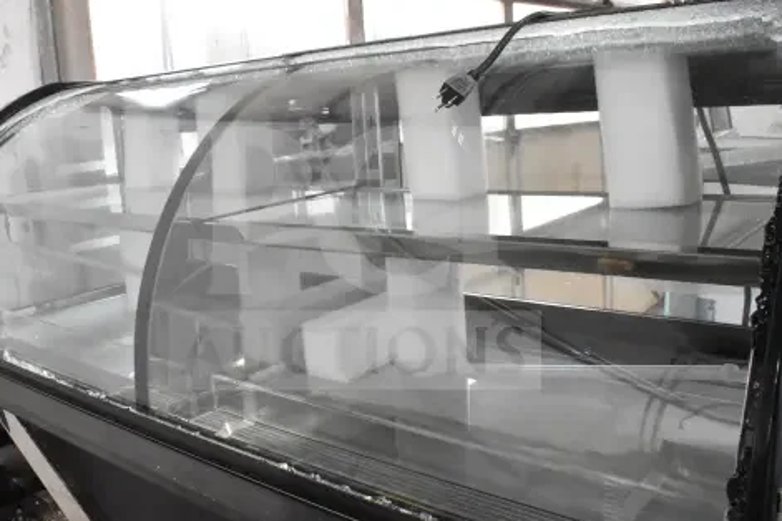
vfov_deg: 37.9
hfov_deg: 54.3
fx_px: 760
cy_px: 258
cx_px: 354
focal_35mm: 35
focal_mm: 18
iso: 6400
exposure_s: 1/250
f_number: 8
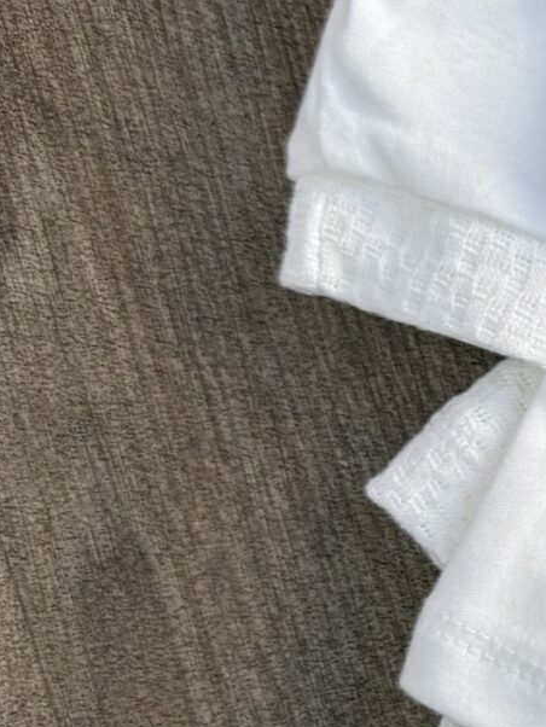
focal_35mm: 102
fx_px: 2144
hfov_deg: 12.6
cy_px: 520
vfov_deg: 19.2
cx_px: 1116
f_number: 1.78
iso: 64
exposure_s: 1/170
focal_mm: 6.76
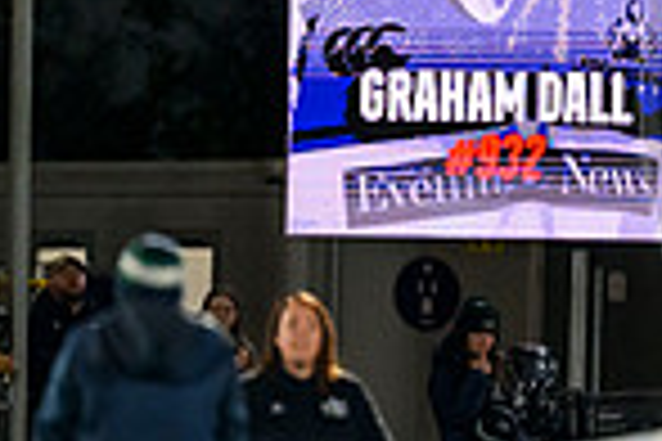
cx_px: 1103
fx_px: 28942
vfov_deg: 0.9
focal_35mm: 1574
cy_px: 92
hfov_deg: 1.3
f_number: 2.8
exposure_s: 1/1250
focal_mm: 400
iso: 6400
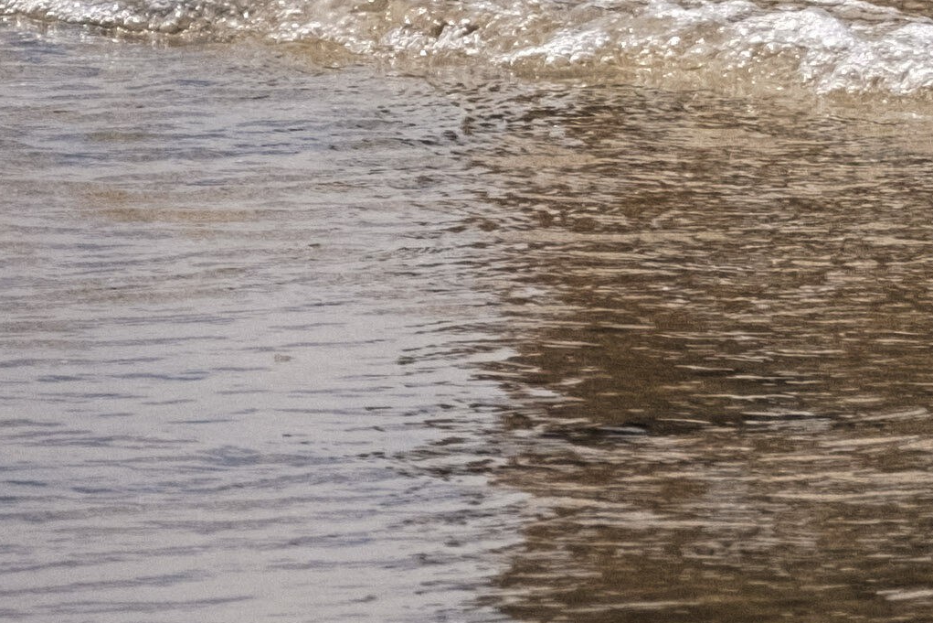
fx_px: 26670
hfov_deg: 2.0
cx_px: 3352
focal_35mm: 1029
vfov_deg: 1.3
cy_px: -821
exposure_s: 1/2000
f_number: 4.5
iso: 320
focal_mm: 90.6
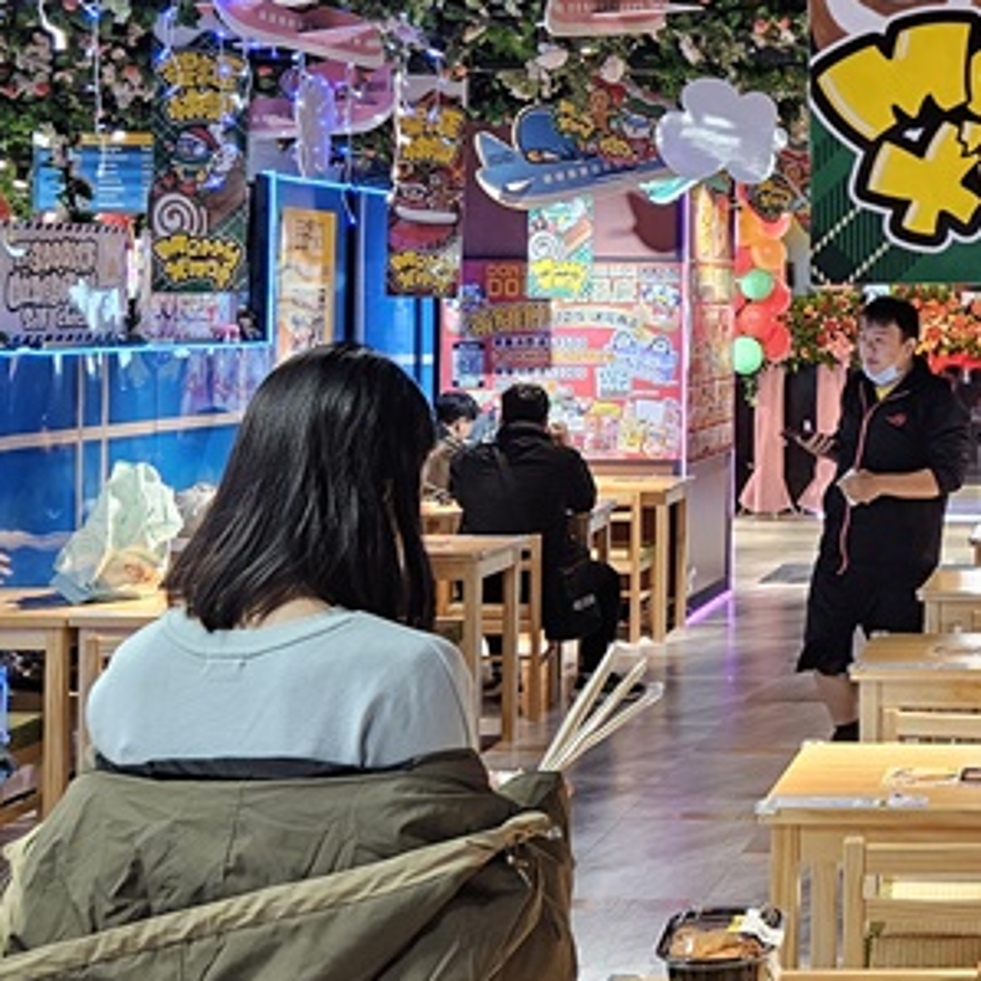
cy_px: 240
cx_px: 1158
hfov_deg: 23.3
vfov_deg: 25.1
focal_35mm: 68
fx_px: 2180
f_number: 1.8
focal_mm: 5.4
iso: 320
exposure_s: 1/120
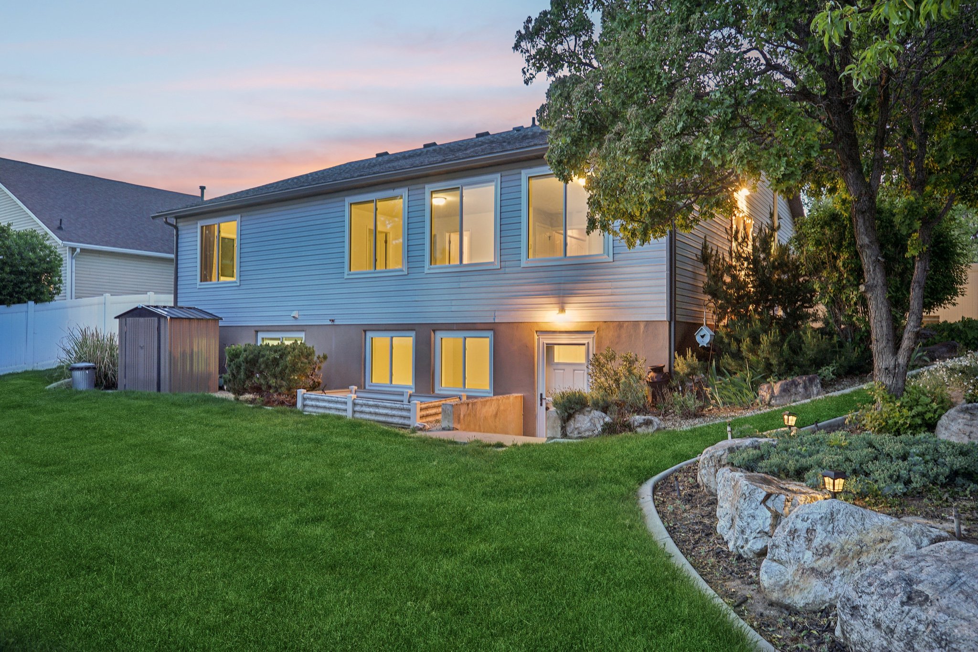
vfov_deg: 51.3
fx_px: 679
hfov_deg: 71.5
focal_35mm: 25
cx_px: 489
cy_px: 326
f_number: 8
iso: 100
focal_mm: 25
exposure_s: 3.2
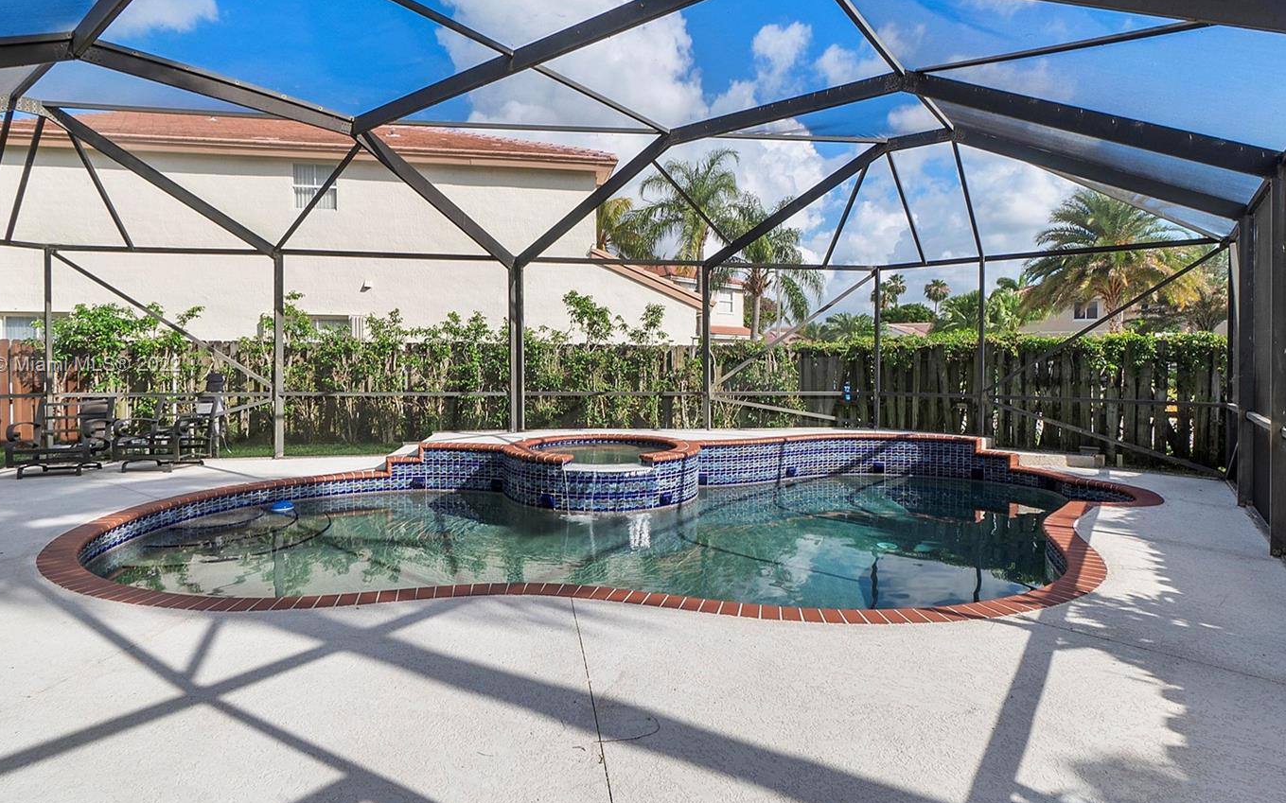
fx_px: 631
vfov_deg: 64.9
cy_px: 366
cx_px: 636
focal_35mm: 18
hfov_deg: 91.1
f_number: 11
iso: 100
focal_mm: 10
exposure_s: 1/160
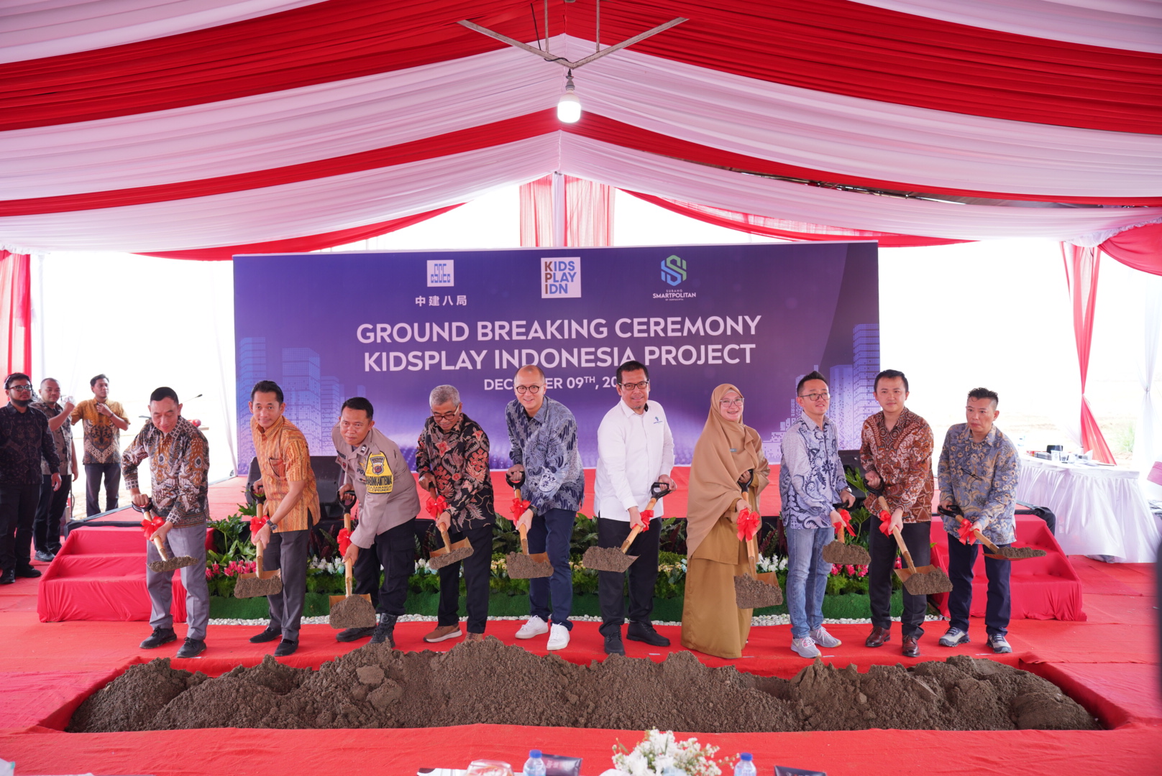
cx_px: 581
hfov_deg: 60.2
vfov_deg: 42.4
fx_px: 1001
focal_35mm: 31
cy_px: 388
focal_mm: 31
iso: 320
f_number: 3.5
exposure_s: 1/250
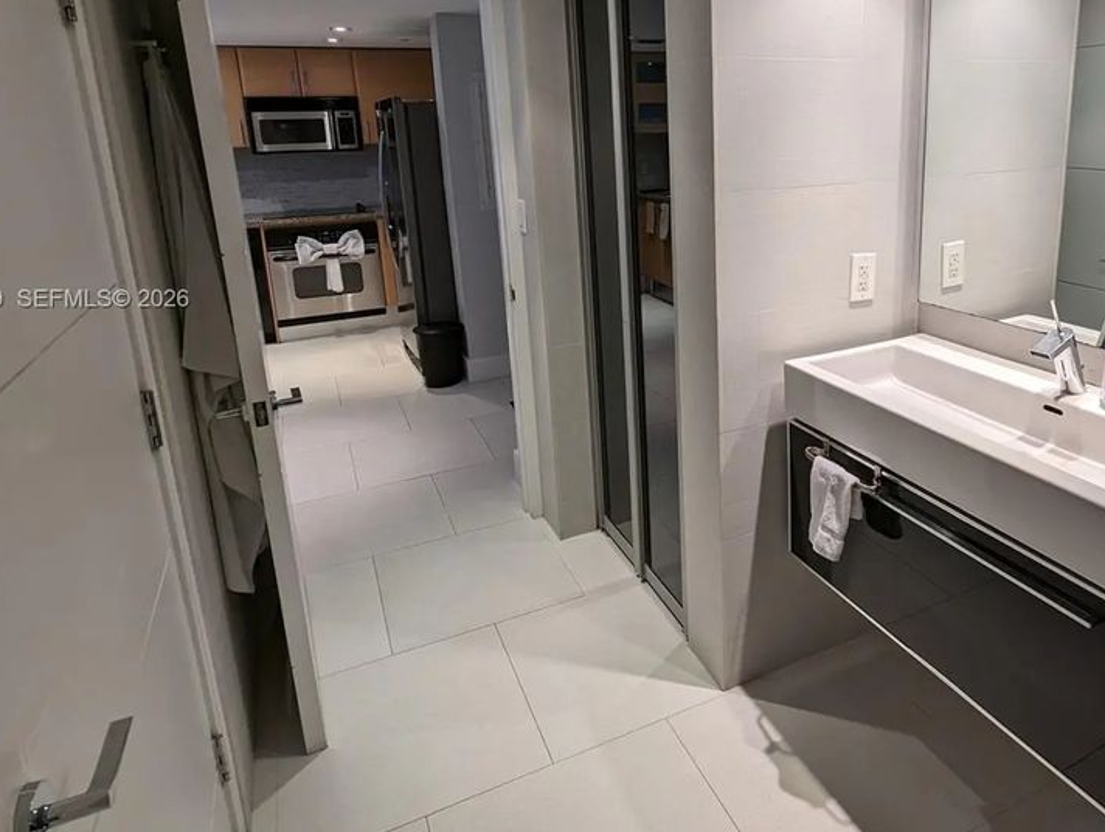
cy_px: 300
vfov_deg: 58.1
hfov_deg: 72.9
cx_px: 674
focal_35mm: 23
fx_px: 735
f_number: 2.2
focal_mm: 2.35
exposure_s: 1/27.2
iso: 42
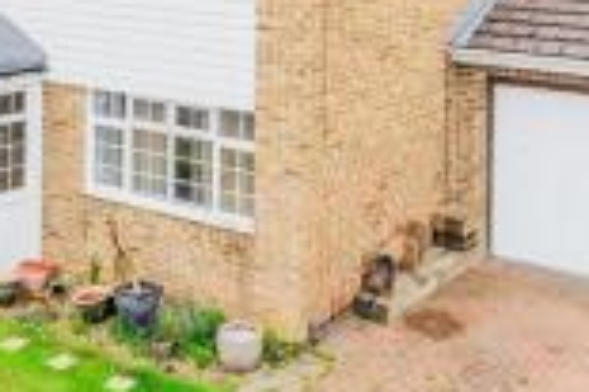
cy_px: 185
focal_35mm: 43
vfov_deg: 31.1
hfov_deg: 45.3
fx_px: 703
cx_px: 336
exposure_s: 1/200
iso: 100
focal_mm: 14
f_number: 8
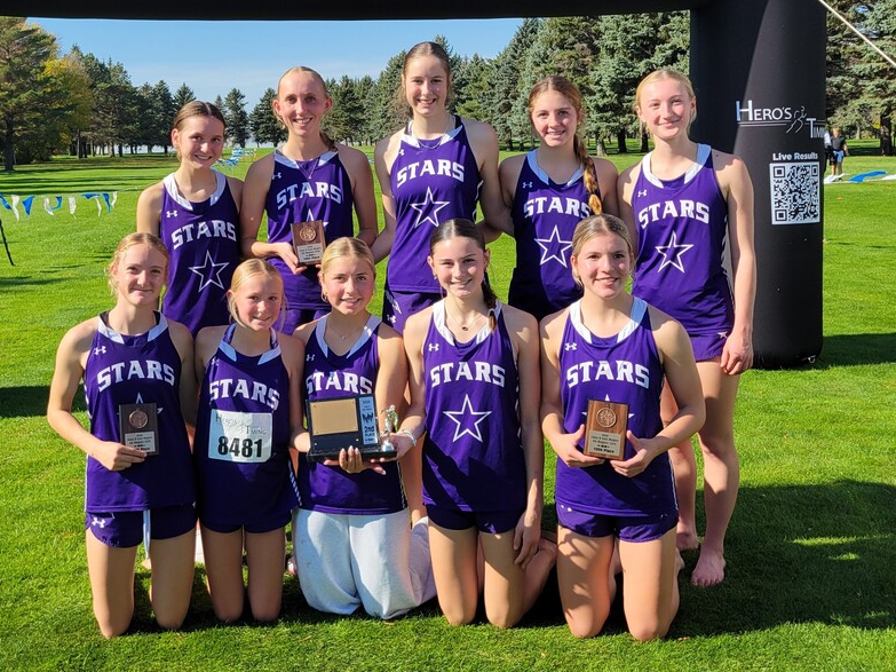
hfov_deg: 53.4
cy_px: 244
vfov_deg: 41.4
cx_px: 341
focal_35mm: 34
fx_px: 880
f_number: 1.8
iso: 40
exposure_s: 1/2593
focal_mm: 5.4
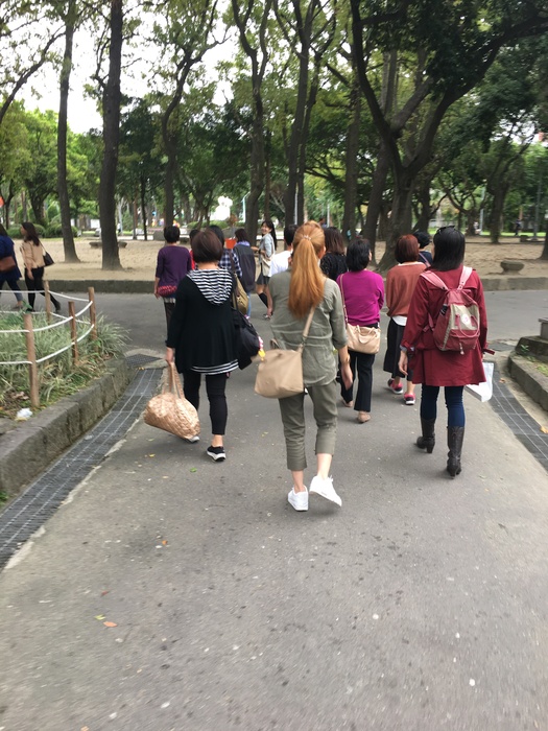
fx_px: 612
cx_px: 274
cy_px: 366
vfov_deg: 61.7
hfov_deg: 48.2
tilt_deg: -11.8
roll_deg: -3.9
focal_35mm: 29
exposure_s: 1/40
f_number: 2.2
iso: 25
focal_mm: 4.15
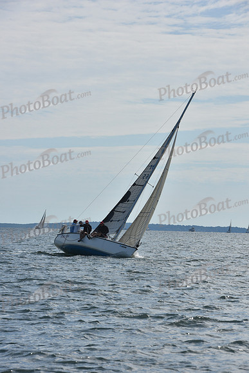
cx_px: 124
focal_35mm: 175
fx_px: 1814
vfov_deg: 11.7
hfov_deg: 7.9
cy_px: 186
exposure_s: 1/1000
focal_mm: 175
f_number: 13
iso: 320
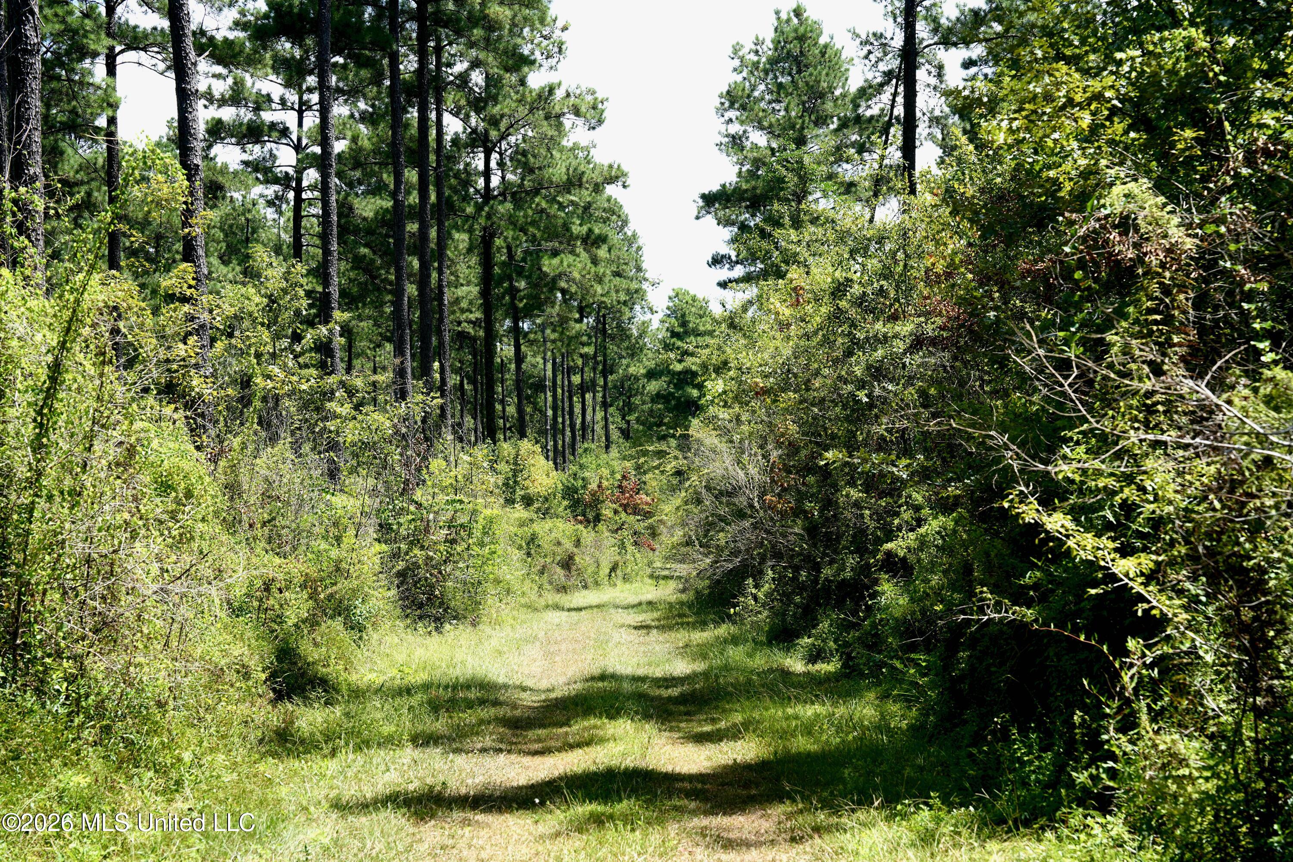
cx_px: 646
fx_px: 2298
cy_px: 431
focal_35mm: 64
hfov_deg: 31.4
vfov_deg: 21.2
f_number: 8
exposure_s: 1/160
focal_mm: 64
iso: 160
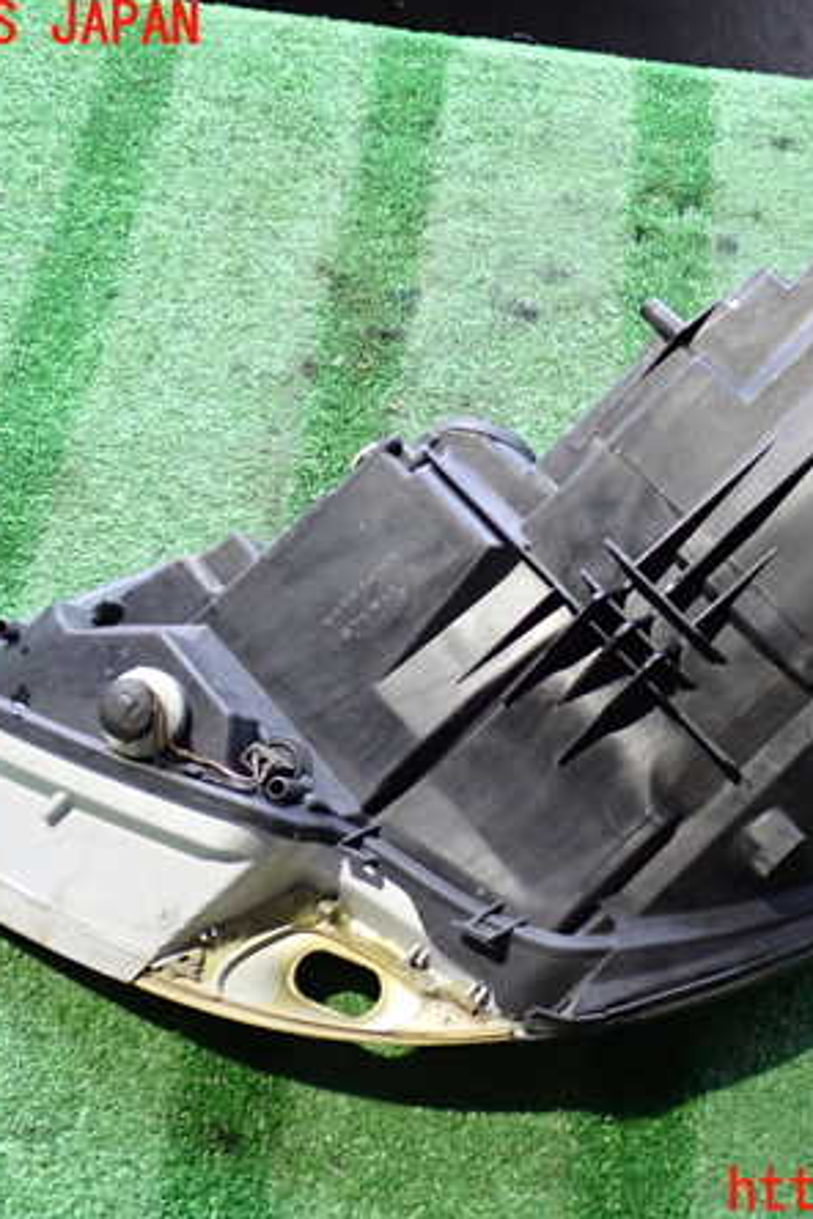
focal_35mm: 45
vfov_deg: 43.6
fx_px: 1524
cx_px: 525
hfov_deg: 29.7
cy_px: 610
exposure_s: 1/30
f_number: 2.4
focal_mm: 5.79
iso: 640
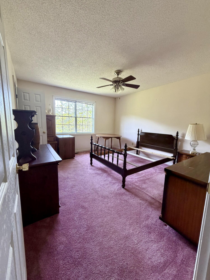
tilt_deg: -8.2
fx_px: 113
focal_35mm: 14
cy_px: 140
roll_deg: -1.4
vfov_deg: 102.1
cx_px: 105
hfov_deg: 85.7
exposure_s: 1/117
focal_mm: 2.22
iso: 320
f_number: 2.2
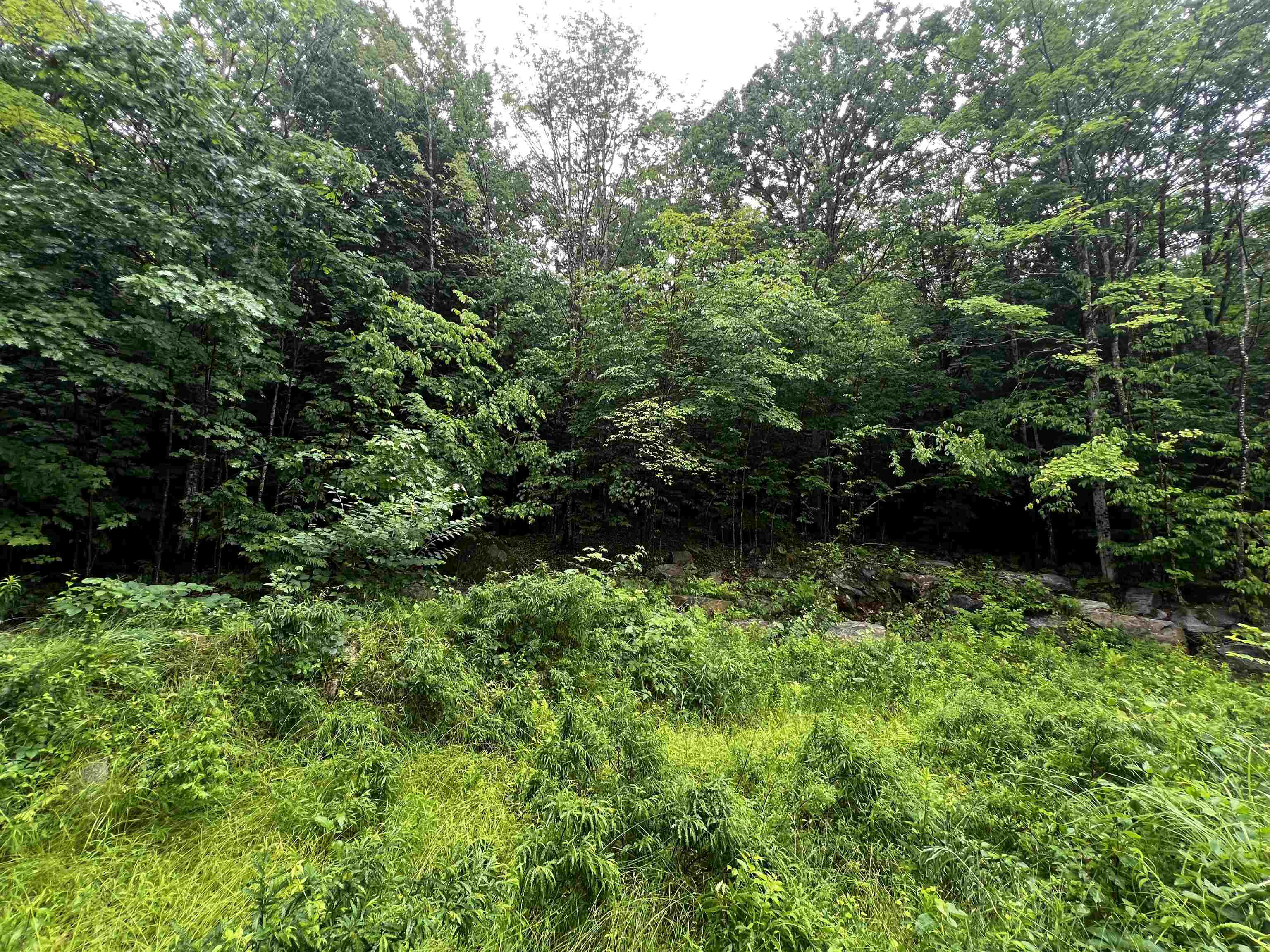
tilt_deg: +8.2
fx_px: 477
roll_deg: -1.5
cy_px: 476
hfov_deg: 106.2
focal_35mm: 13
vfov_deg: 89.9
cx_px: 635
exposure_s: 1/99
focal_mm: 1.57
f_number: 1.8
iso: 64
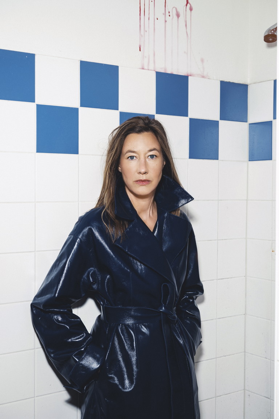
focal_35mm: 50
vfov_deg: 39.6
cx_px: 140
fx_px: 581
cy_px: 210
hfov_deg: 27.0
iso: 200
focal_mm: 50
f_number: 8
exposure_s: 1/200
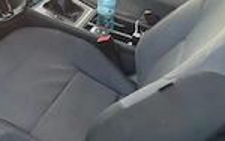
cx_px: 34
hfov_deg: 29.3
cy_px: 33
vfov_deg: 19.0
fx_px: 417
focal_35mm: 68
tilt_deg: -31.0
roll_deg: +4.0
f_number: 1.78
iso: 640
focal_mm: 6.76
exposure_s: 1/60
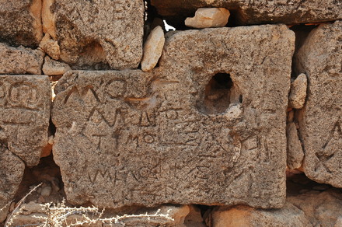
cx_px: 171
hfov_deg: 38.9
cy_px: 114
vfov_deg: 26.4
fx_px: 484
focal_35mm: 51
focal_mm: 34
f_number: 13
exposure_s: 1/50
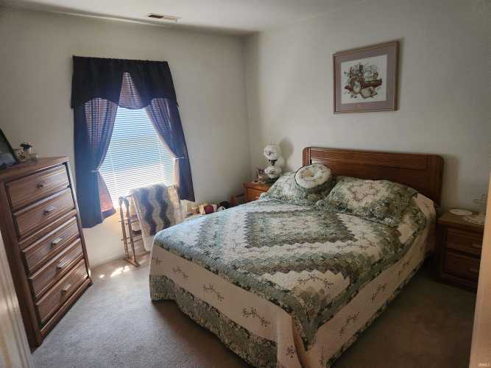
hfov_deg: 73.9
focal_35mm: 23
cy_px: 184
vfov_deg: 58.9
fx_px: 326
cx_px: 246
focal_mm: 5.4
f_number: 1.8
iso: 500
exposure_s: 1/120
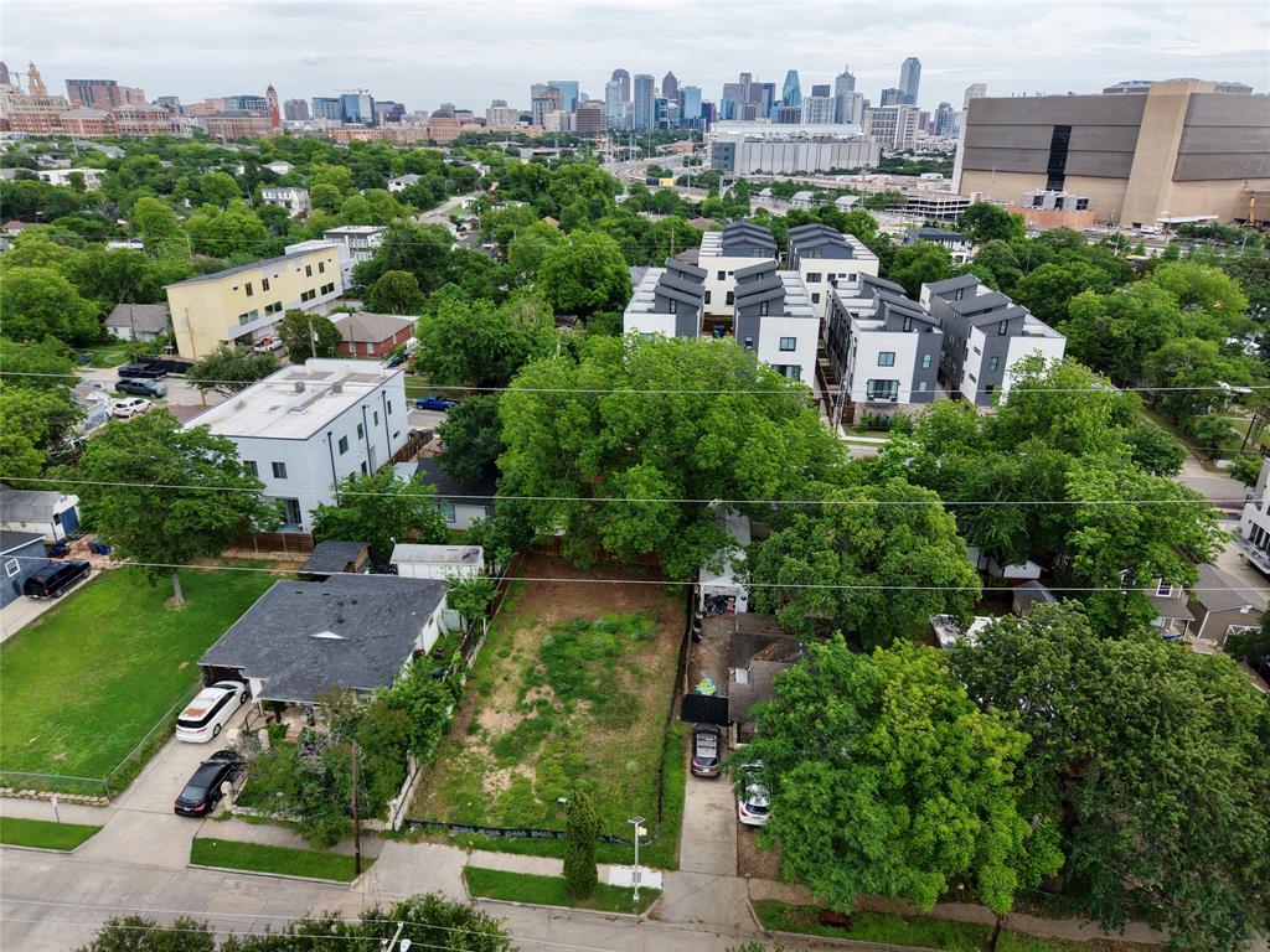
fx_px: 881
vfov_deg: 56.8
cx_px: 635
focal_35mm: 24
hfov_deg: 71.6
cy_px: 476
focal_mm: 8.67
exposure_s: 1/640
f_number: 1.8
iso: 100
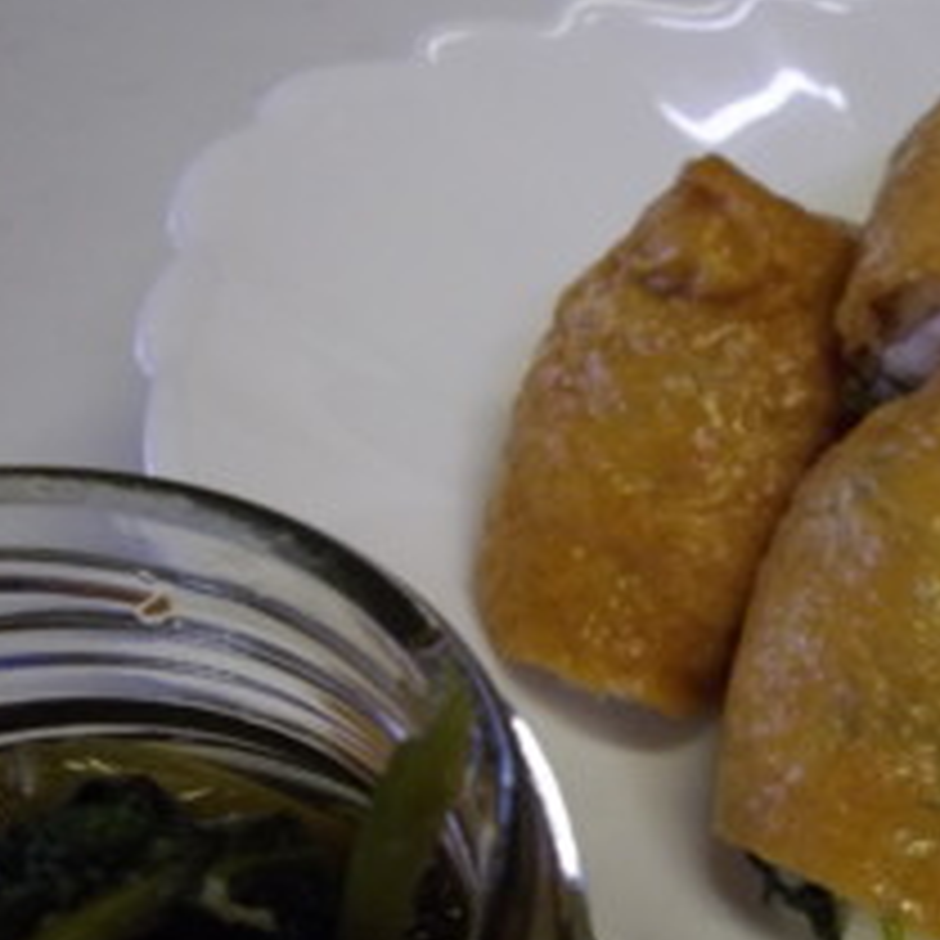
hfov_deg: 27.0
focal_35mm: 61
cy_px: 684
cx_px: 882
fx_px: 1874
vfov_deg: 27.8
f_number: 3.5
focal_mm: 5.8
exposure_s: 1/50
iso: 378
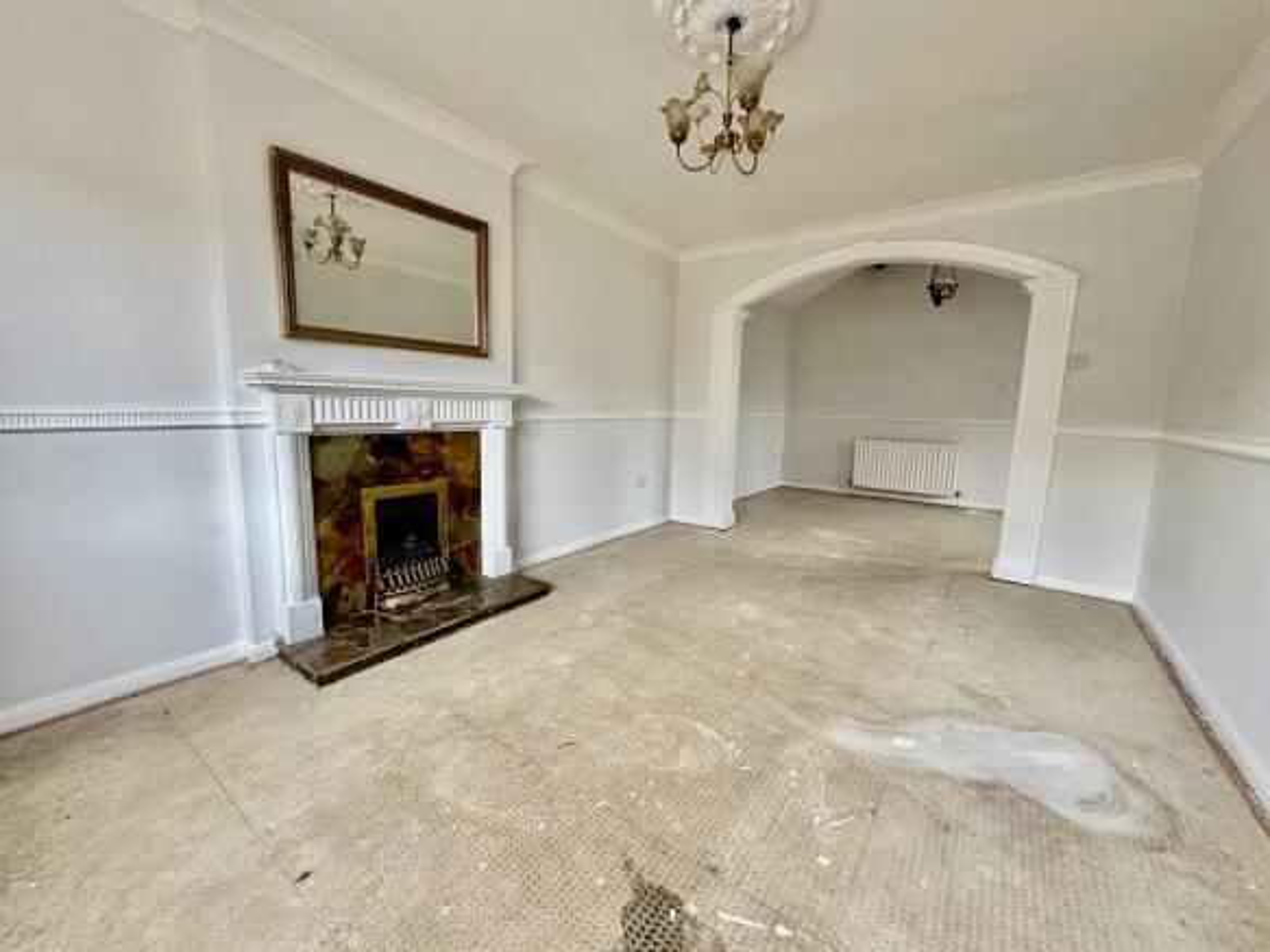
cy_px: 476
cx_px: 635
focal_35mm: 14
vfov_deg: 85.7
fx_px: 514
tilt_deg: -7.8
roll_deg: -0.8
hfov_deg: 102.1
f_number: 2.2
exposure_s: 1/99
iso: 320
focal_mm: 2.22
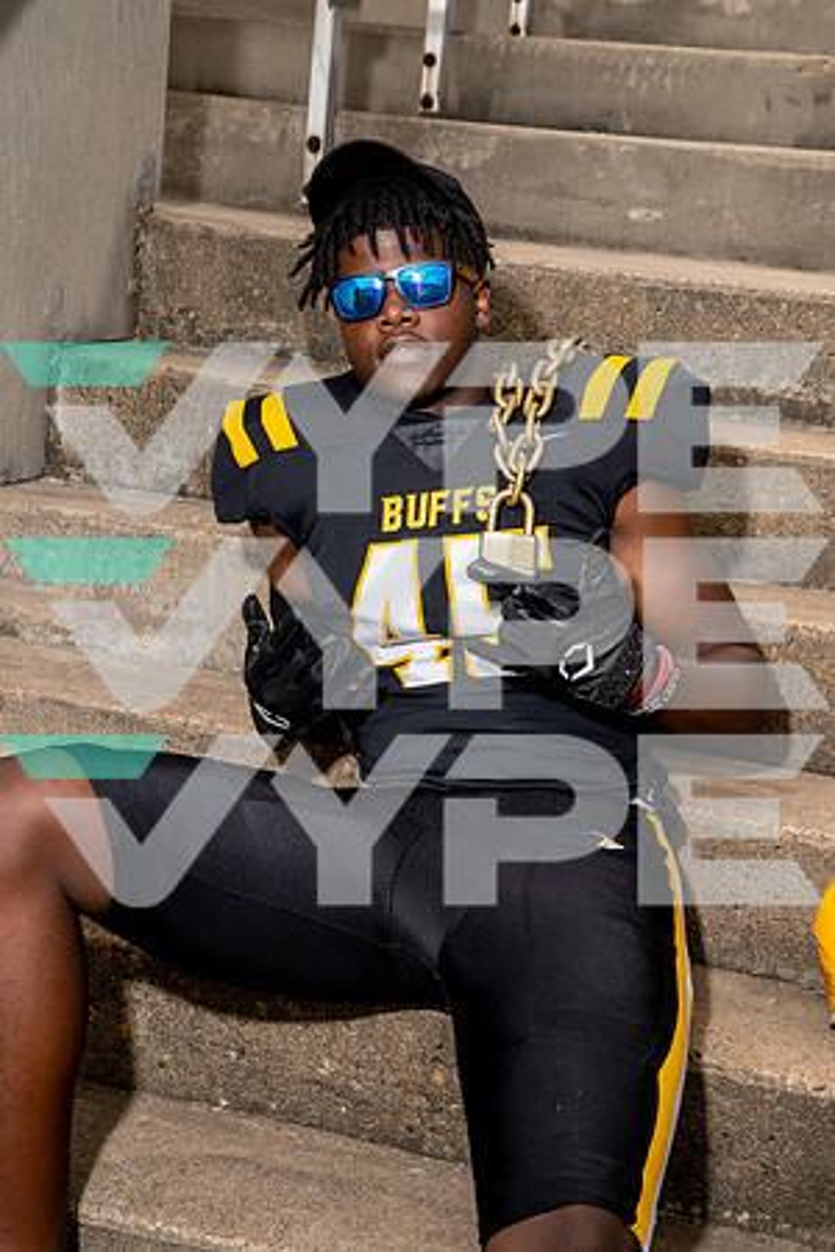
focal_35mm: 65
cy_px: 626
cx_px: 418
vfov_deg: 31.0
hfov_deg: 20.9
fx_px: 2261
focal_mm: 65
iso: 100
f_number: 8
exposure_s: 1/250
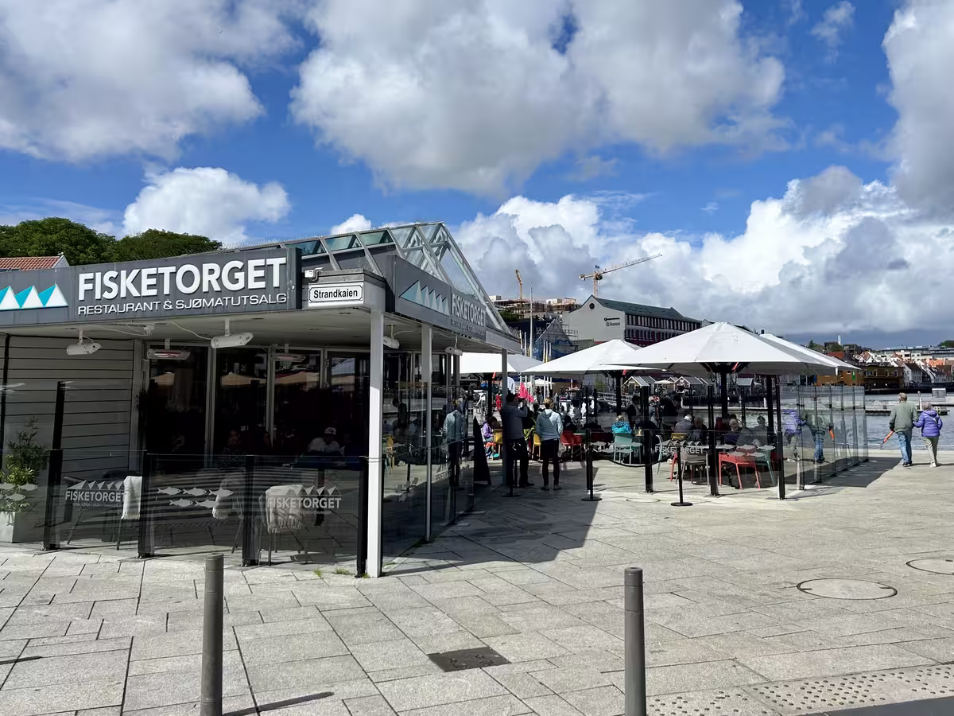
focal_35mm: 26
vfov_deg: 53.1
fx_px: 717
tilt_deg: +6.0
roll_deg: +0.1
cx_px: 477
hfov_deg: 67.3
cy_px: 358
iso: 50
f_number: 1.5
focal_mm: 5.7
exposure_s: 1/8696
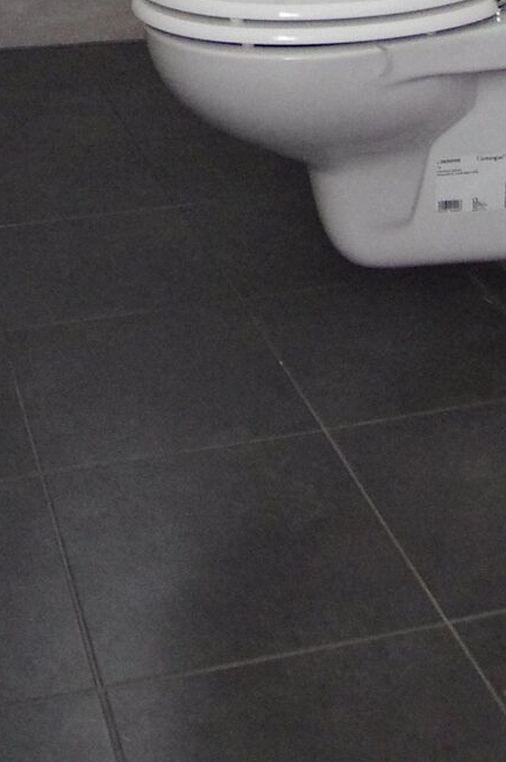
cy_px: -355
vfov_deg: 24.8
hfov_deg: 21.1
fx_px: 1354
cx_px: 153
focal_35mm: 64
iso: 3200
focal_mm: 10
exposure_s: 1/8
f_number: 3.5
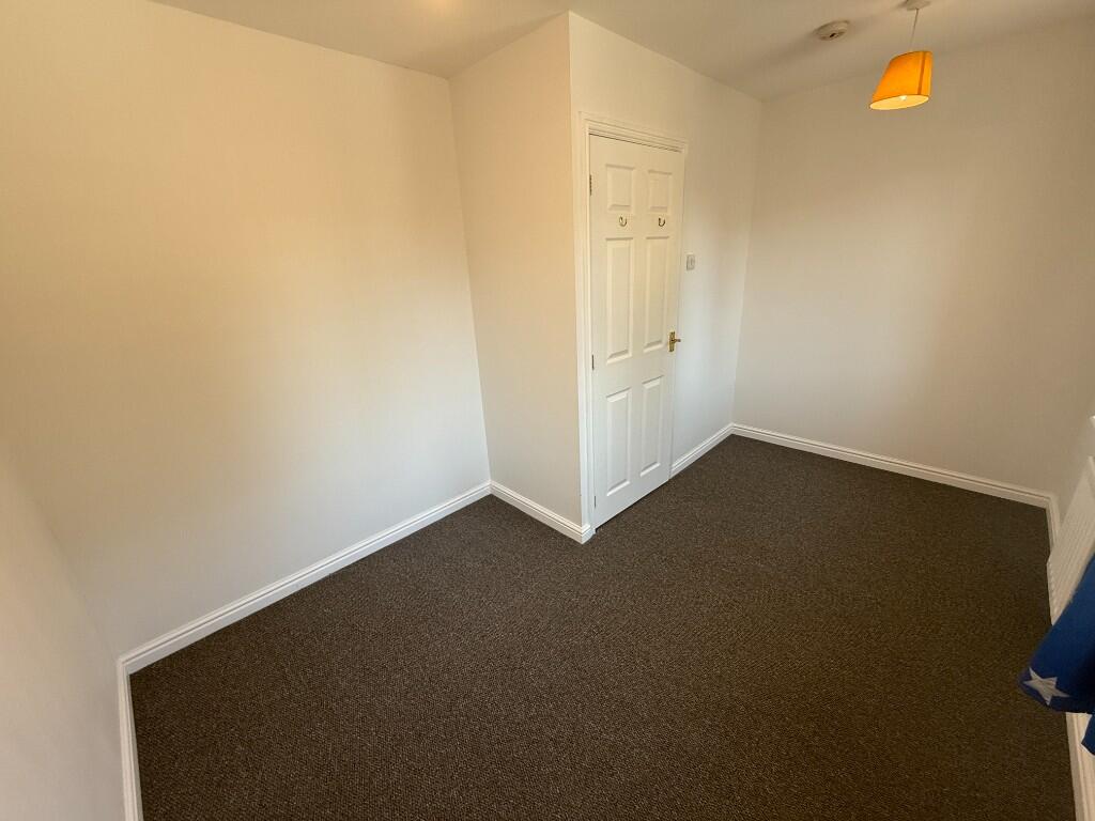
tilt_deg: -20.1
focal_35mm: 14
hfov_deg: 102.1
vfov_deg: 85.7
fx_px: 443
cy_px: 410
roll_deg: +3.5
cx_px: 548
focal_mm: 2.22
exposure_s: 1/99
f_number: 2.2
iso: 100
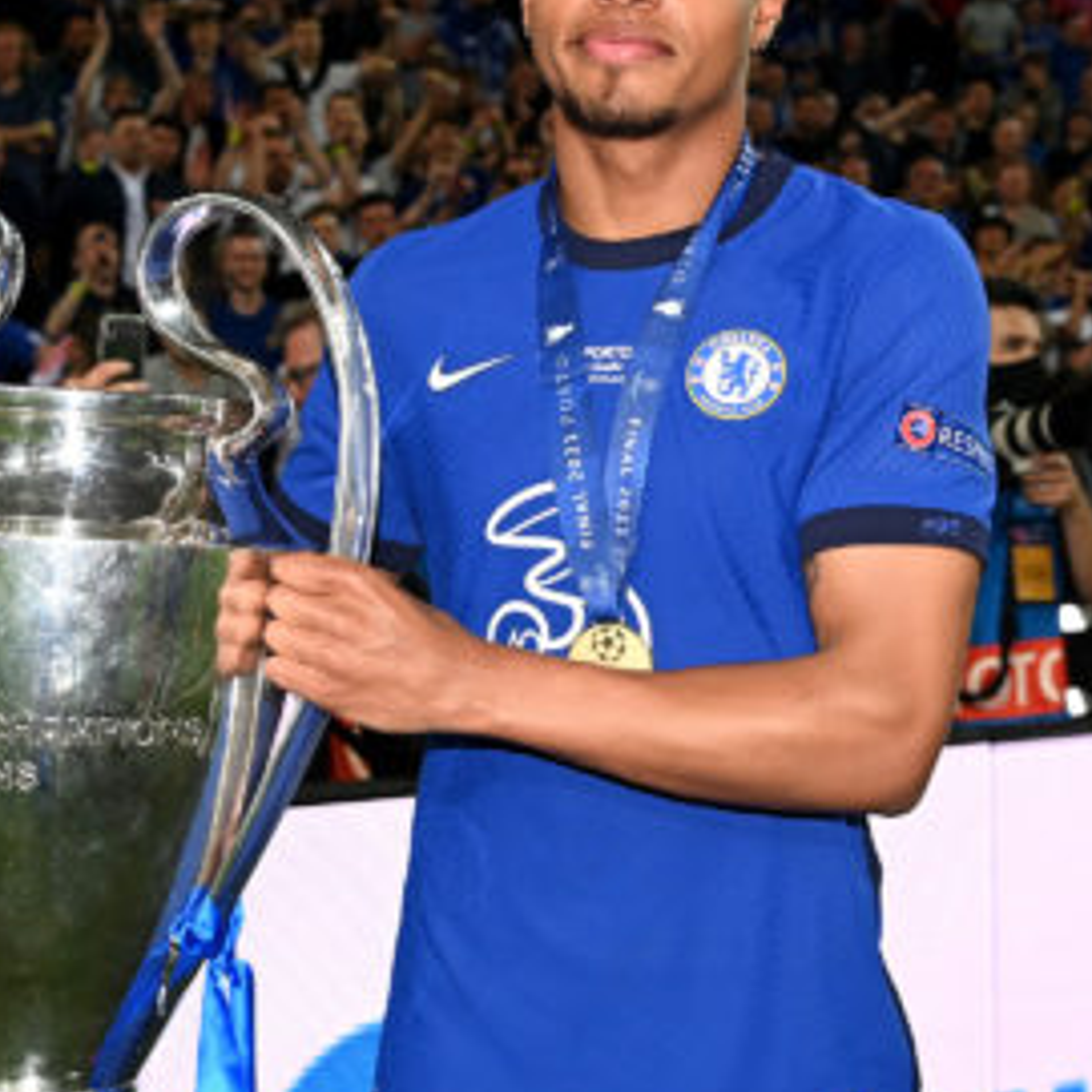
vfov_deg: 21.6
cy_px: 484
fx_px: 2855
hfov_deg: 21.6
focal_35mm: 80
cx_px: 584
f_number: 5.6
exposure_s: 1/500
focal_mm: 34
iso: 1000
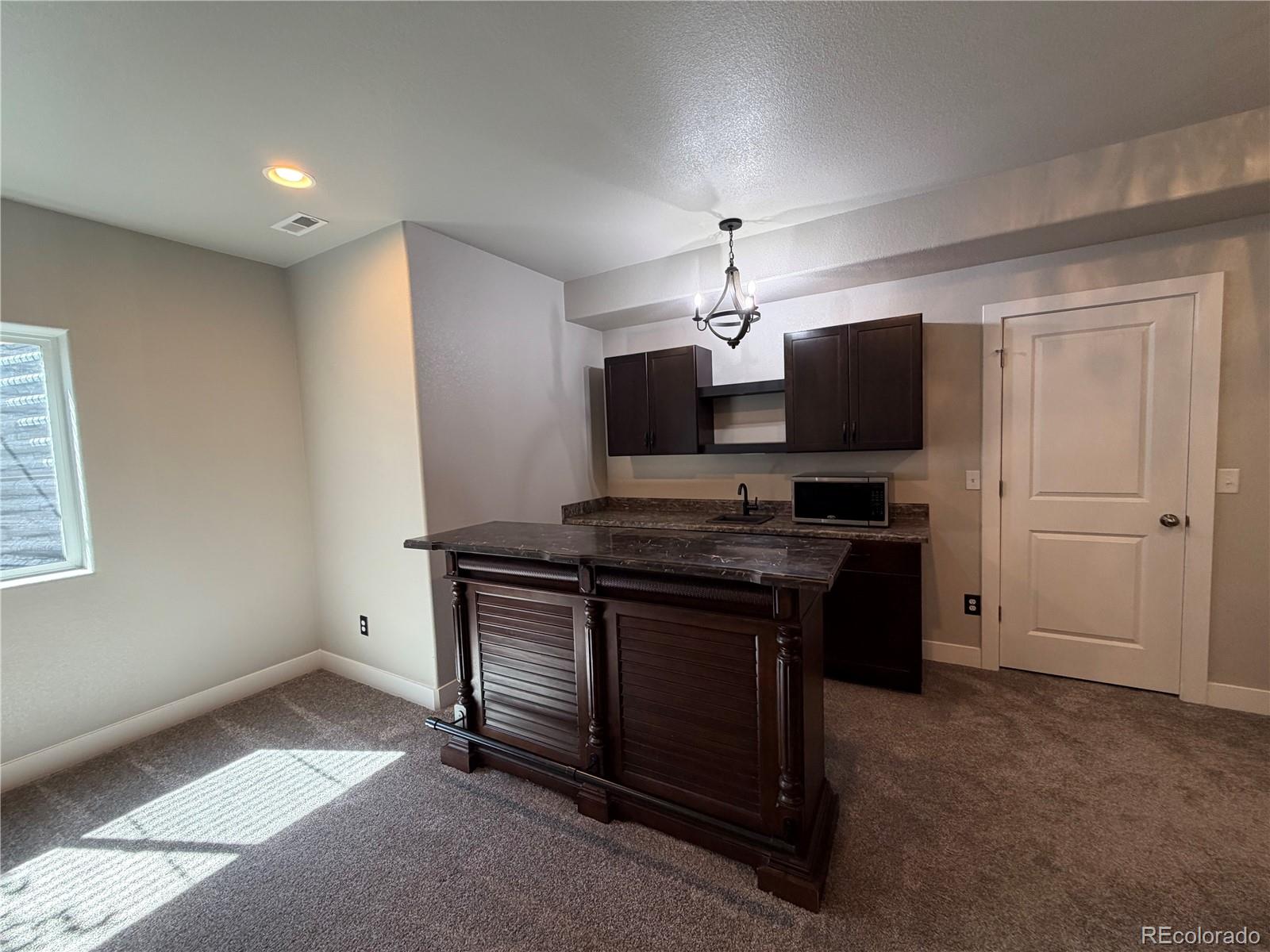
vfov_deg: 85.7
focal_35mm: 14
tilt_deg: -3.2
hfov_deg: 102.1
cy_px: 476
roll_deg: +2.1
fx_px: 514
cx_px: 635
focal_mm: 2.22
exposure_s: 1/60
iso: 200
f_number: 2.2
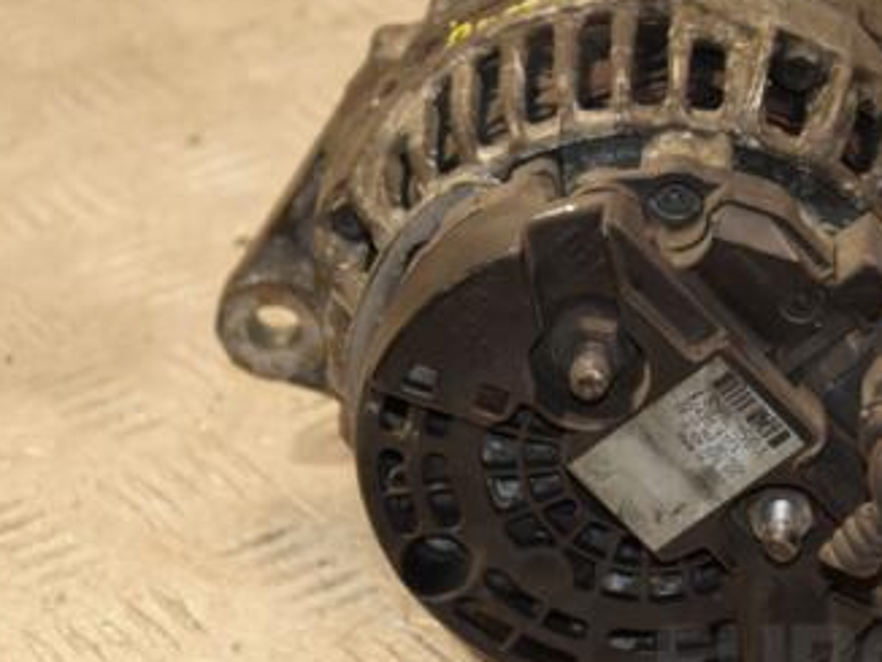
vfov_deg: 7.5
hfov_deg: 9.9
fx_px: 5071
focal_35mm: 199
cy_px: 305
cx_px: 606
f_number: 5.3
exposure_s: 1/125
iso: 800
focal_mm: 75
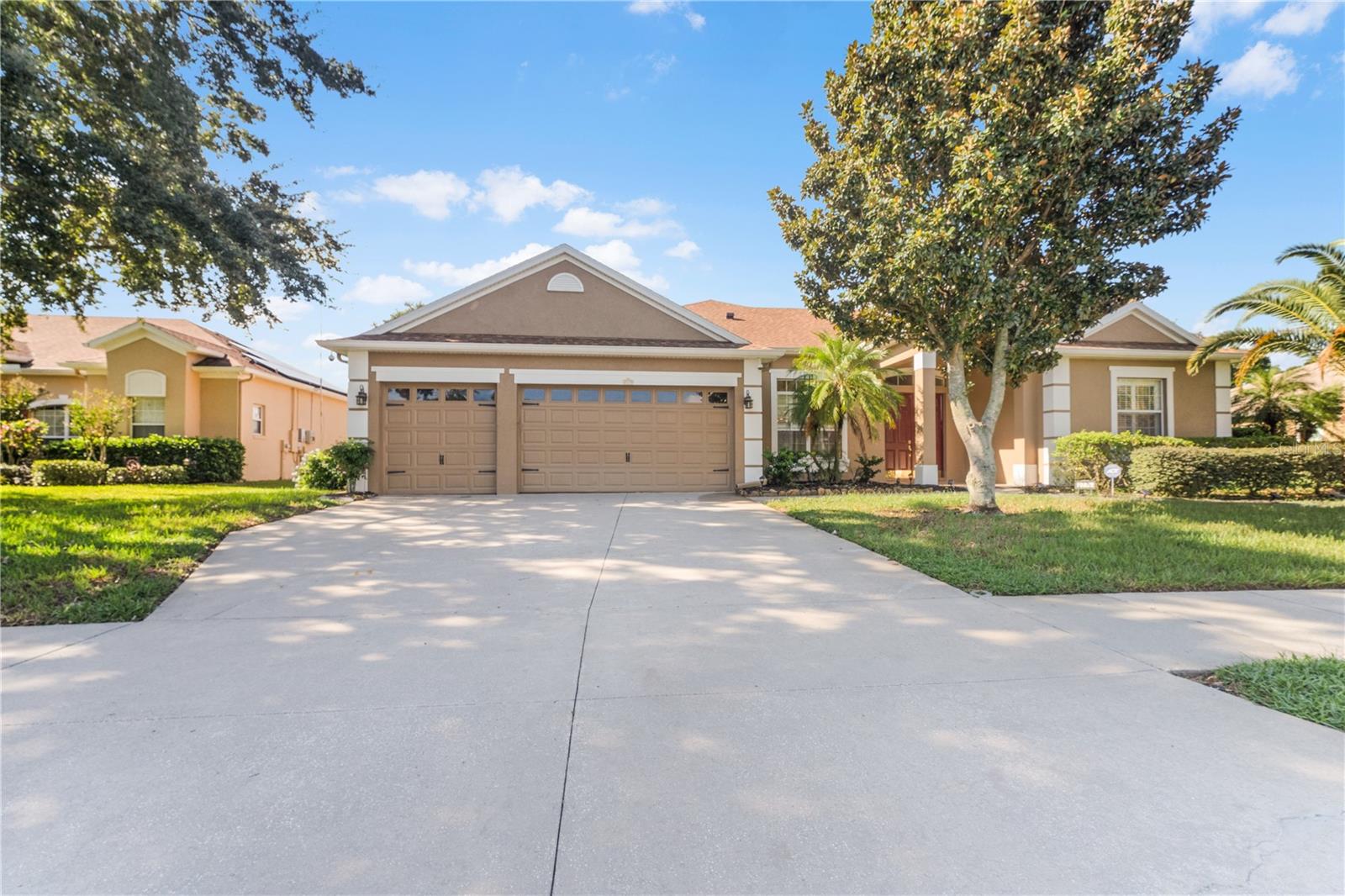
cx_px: 672
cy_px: 448
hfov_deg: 101.9
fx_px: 545
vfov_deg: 78.8
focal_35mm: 15
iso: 1600
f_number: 10
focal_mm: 14.6
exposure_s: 1/1600
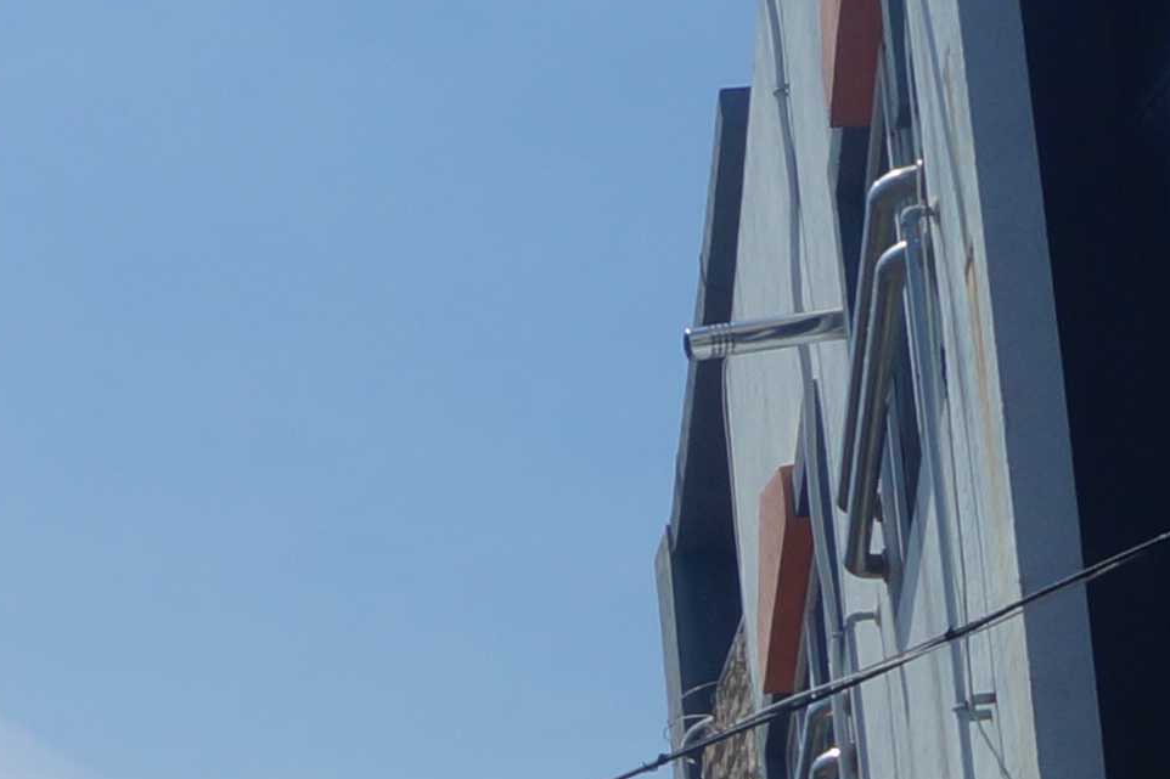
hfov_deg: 11.5
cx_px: -1483
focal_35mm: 153
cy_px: 1526
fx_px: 4971
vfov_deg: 8.5
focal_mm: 20
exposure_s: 1/250
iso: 100
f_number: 13
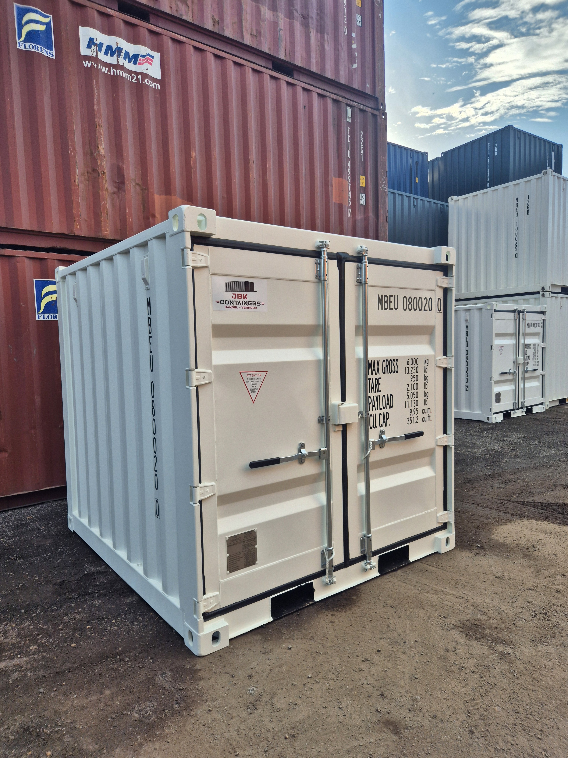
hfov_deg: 58.9
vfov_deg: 73.9
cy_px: 379
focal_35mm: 23
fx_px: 503
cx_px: 284
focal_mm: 5.4
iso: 25
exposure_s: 1/1768
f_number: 1.8
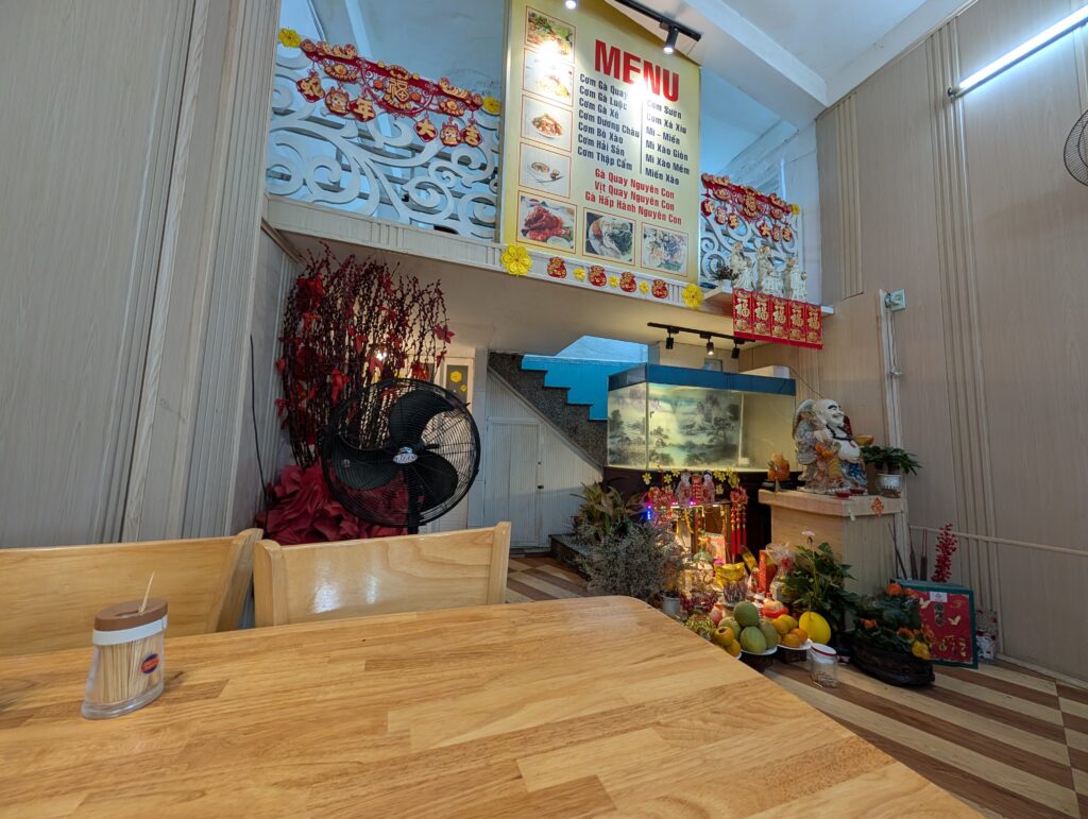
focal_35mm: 12
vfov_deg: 94.6
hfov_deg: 110.5
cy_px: 410
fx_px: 378
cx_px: 544
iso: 84
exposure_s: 1/50
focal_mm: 2.02
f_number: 1.7
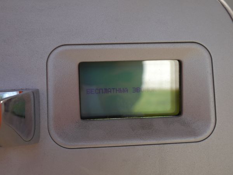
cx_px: 116
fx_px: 263
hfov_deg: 47.9
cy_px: 88
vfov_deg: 36.8
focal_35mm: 39
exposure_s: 1/160
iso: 160
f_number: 4.5
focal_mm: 14
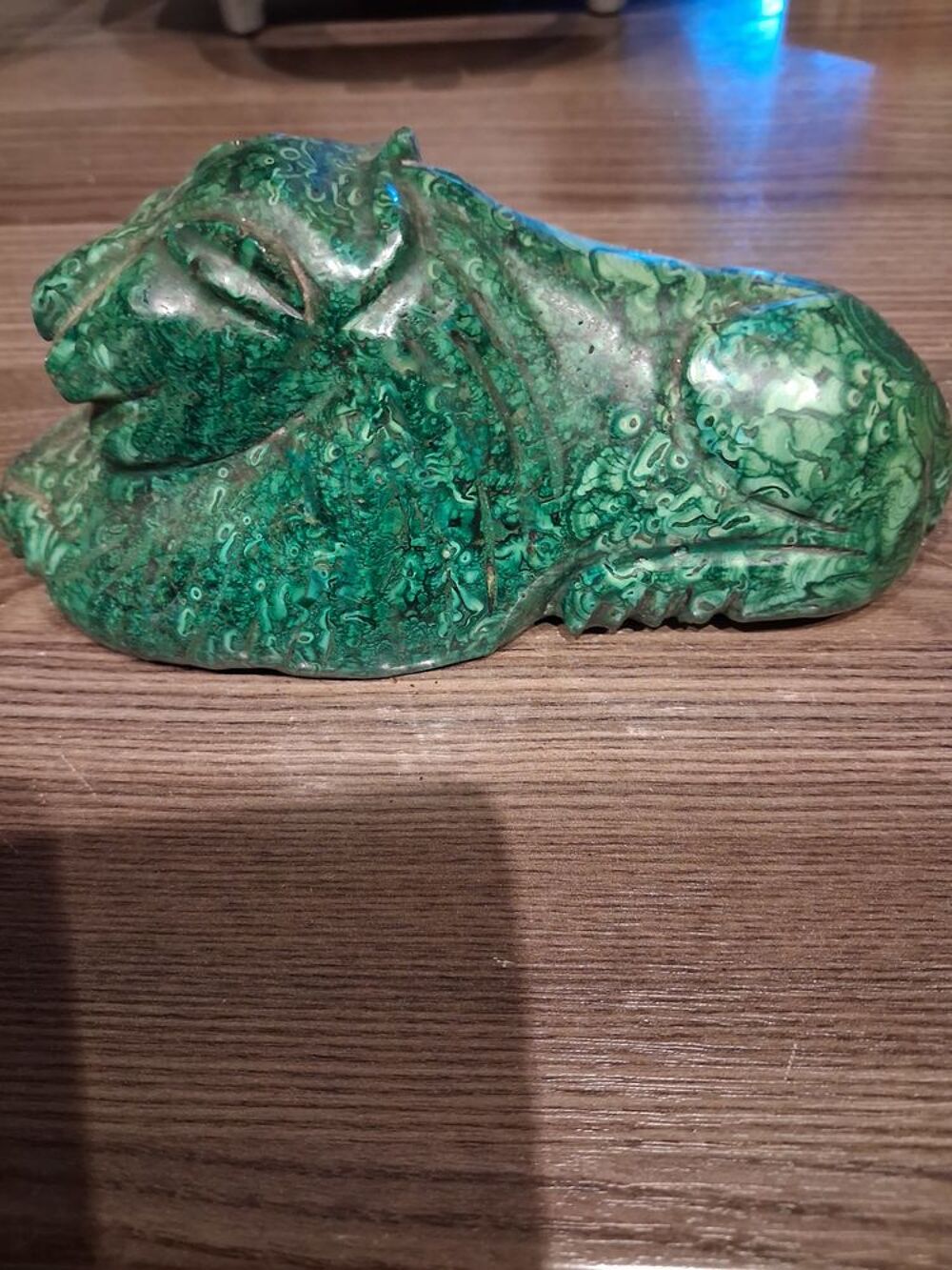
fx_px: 990
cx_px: 476
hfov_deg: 51.4
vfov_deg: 65.3
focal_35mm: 27
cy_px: 635
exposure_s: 1/25
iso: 640
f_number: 1.8
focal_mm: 4
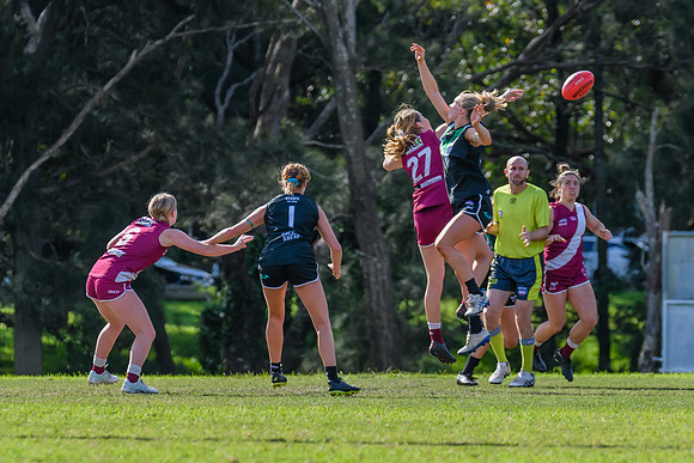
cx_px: 354
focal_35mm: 475
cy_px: 183
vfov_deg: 2.9
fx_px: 9151
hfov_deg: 4.3
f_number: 6.3
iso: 800
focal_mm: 270
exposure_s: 1/1250
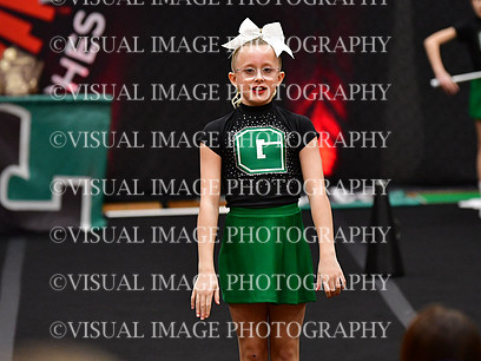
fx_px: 3988
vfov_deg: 5.2
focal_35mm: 287
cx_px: 220
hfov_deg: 6.9
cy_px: 163
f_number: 2.8
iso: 4000
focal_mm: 140
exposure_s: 1/800
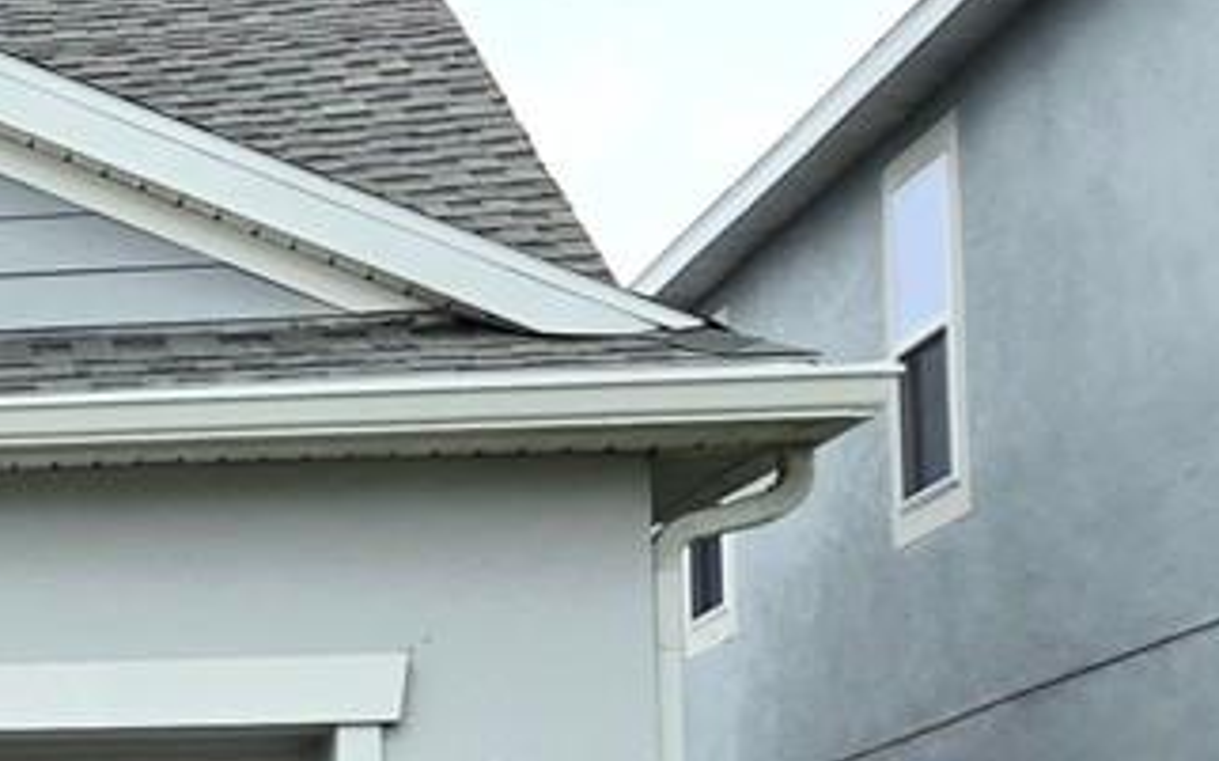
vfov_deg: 10.7
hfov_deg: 13.9
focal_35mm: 121
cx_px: -1397
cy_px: 795
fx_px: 4018
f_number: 1.8
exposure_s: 1/2000
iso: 25
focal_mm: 5.4
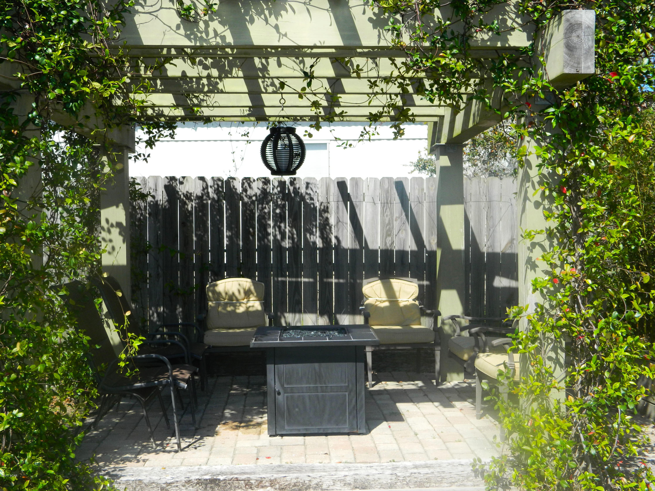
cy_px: 246
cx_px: 328
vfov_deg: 35.1
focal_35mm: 41
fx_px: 776
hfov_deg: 45.8
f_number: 3.5
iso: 110
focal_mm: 7.3
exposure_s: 1/800
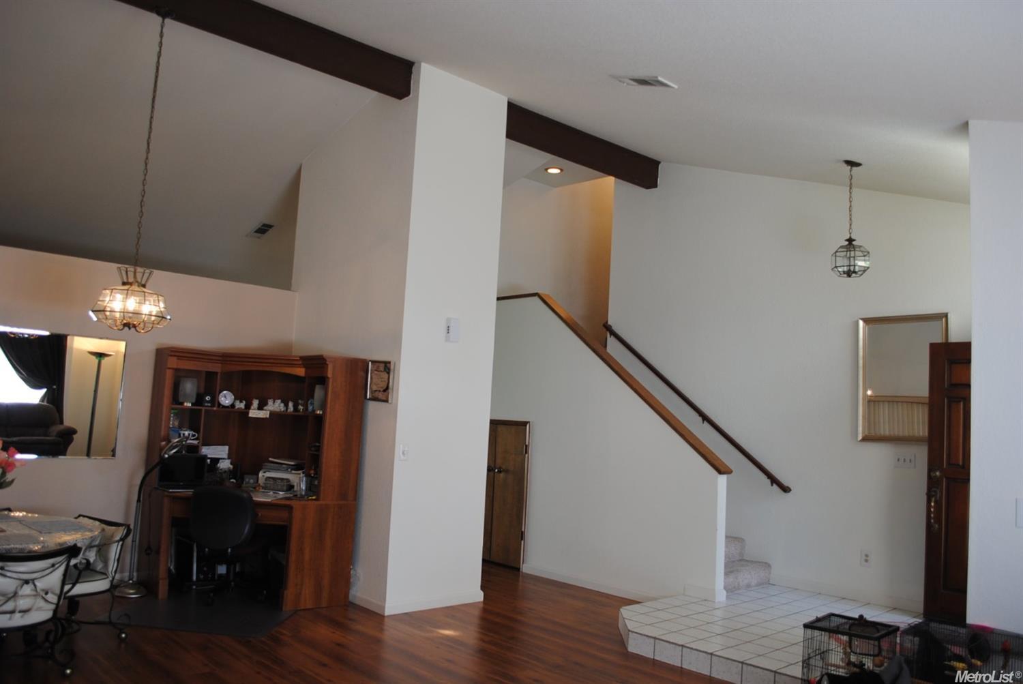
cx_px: 512
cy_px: 342
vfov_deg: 48.0
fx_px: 768
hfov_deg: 67.3
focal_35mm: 27
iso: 200
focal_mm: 18
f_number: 3.5
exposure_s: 1/30
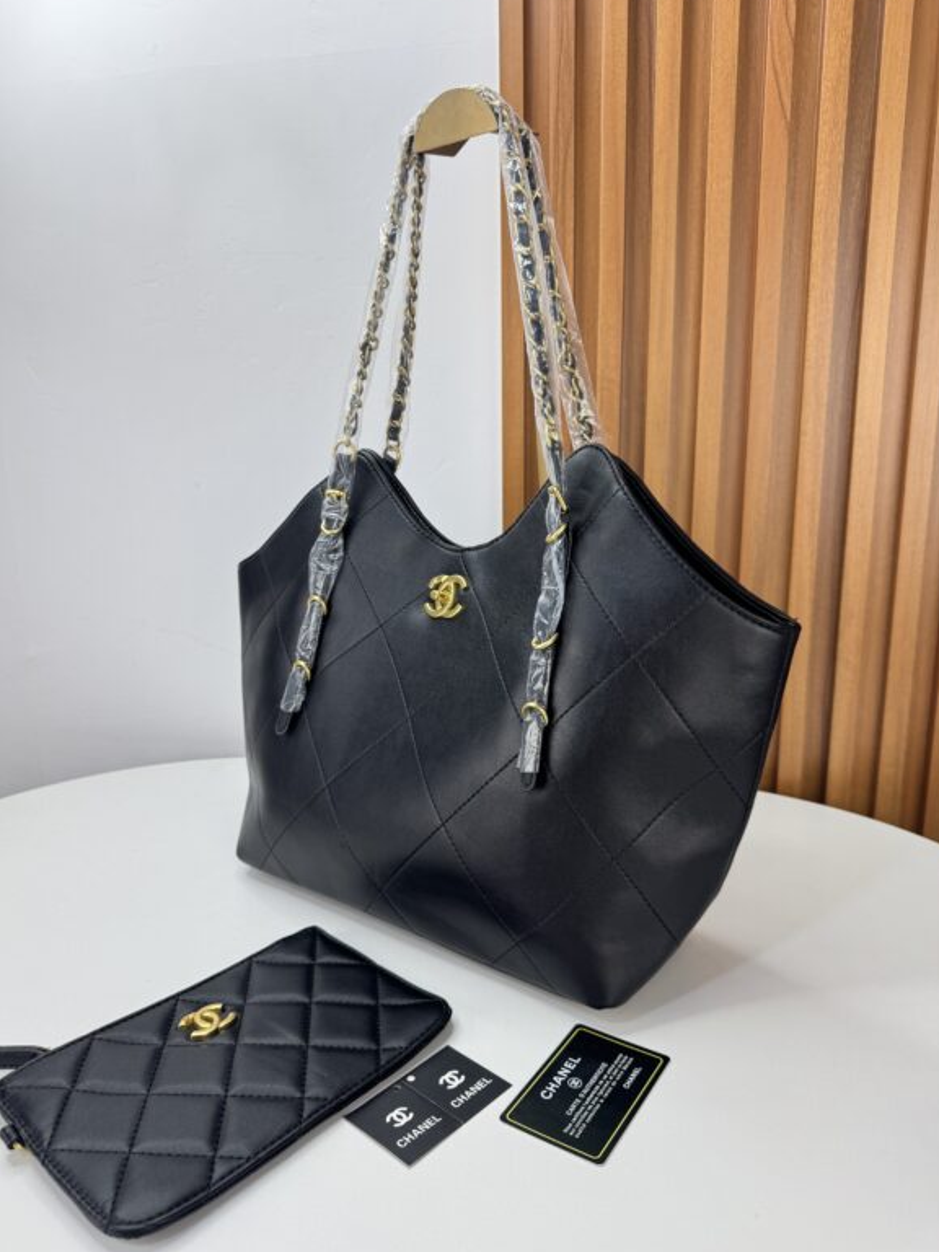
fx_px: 904
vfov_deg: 69.4
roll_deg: +1.0
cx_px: 461
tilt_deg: -13.4
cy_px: 628
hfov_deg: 54.9
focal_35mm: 25
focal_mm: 6.76
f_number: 1.78
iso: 64
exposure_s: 1/271
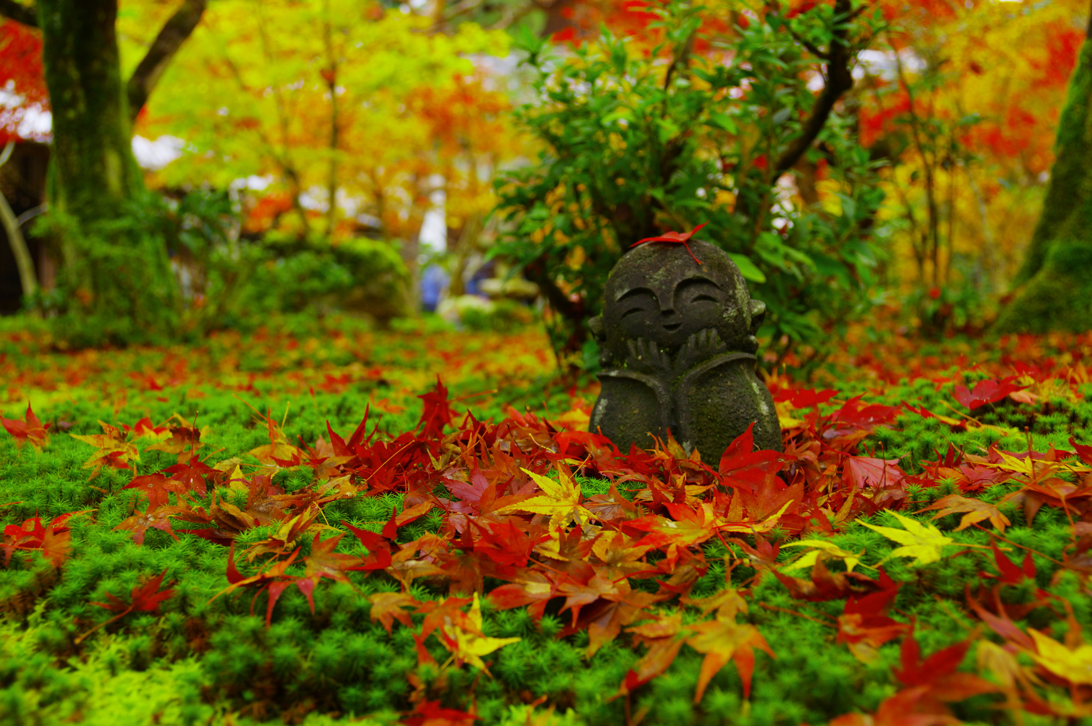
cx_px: 546
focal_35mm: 42
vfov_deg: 31.8
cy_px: 363
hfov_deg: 46.4
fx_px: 1273
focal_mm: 28
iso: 200
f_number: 4
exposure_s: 1/15
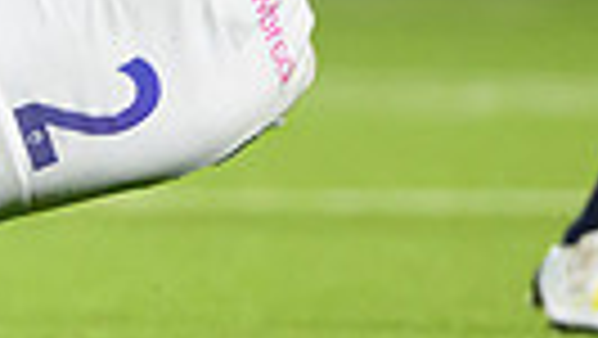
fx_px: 48138
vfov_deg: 0.4
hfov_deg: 0.7
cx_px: -865
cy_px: 139
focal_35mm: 3034
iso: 4000
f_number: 3.2
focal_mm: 400
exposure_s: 1/1000
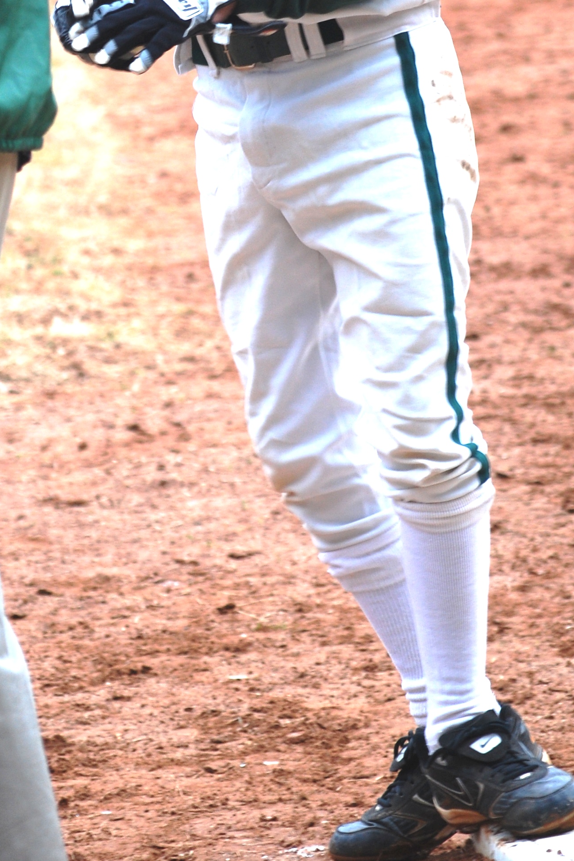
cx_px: 139
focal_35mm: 259
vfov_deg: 7.9
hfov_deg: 5.3
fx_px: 6195
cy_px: 197
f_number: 4.5
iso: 280
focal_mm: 86
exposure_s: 1/125
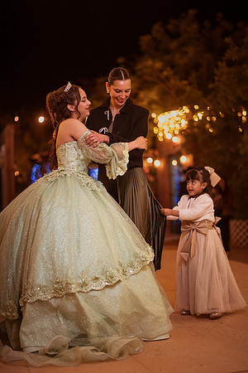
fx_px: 599
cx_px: 124
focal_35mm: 58
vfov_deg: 34.5
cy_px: 186
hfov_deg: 23.4
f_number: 1.4
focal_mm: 58
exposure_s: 1/320
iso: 3200
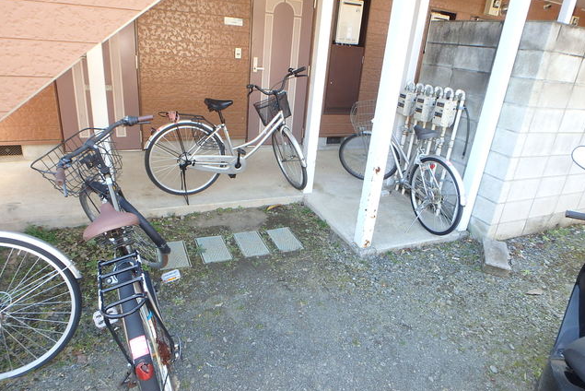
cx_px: 293
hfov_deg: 78.6
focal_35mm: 22
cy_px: 189
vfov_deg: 57.3
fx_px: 358
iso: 125
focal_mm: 3.7
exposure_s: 1/60
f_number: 3.5
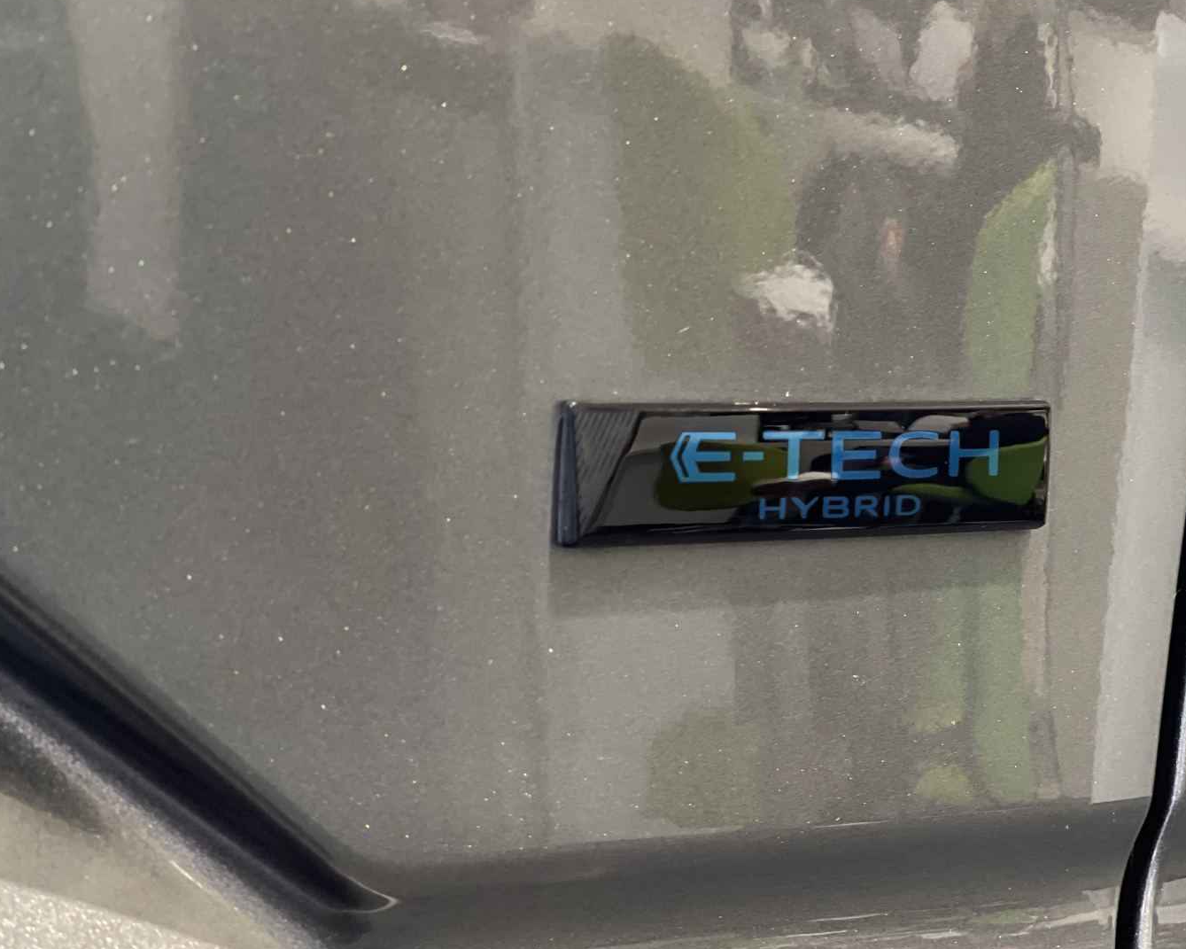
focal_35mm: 84
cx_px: 721
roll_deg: -1.6
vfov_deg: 18.3
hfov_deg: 22.7
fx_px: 2948
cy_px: 529
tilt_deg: -4.9
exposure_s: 1/25
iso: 320
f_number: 2.2
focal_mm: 7.5
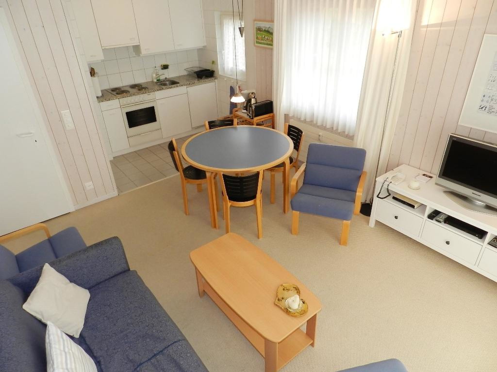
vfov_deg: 58.9
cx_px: 248
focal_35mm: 23
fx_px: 330
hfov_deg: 73.9
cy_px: 186
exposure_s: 1/60
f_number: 3.4
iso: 160
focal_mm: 4
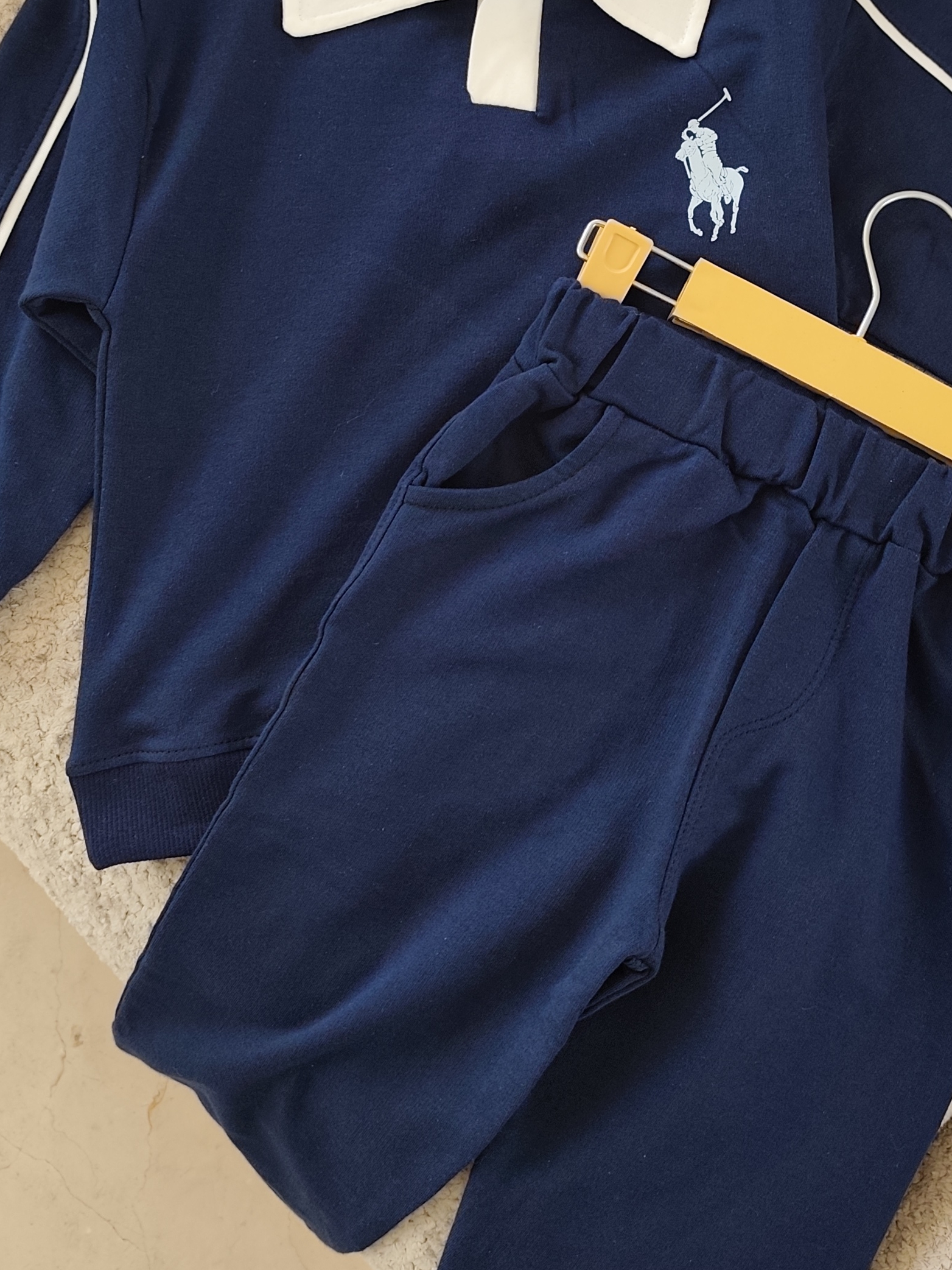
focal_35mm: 45
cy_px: 403
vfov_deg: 41.4
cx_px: 551
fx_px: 1650
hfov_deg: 32.1
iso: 200
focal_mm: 6.19
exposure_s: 1/100
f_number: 1.65
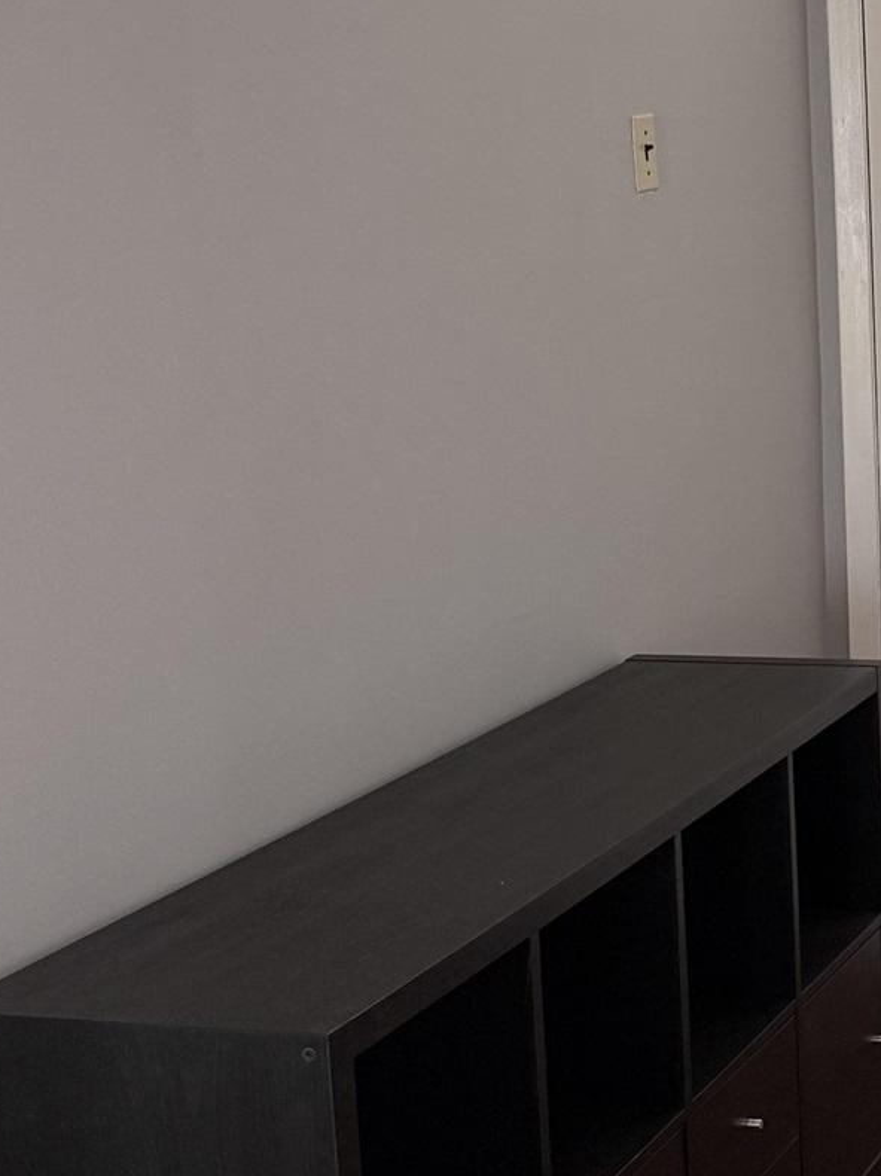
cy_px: 509
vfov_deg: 27.8
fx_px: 2377
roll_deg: +0.3
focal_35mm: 70
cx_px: 1240
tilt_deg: -9.1
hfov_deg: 19.0
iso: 200
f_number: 1.78
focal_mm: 6.76
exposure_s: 1/105
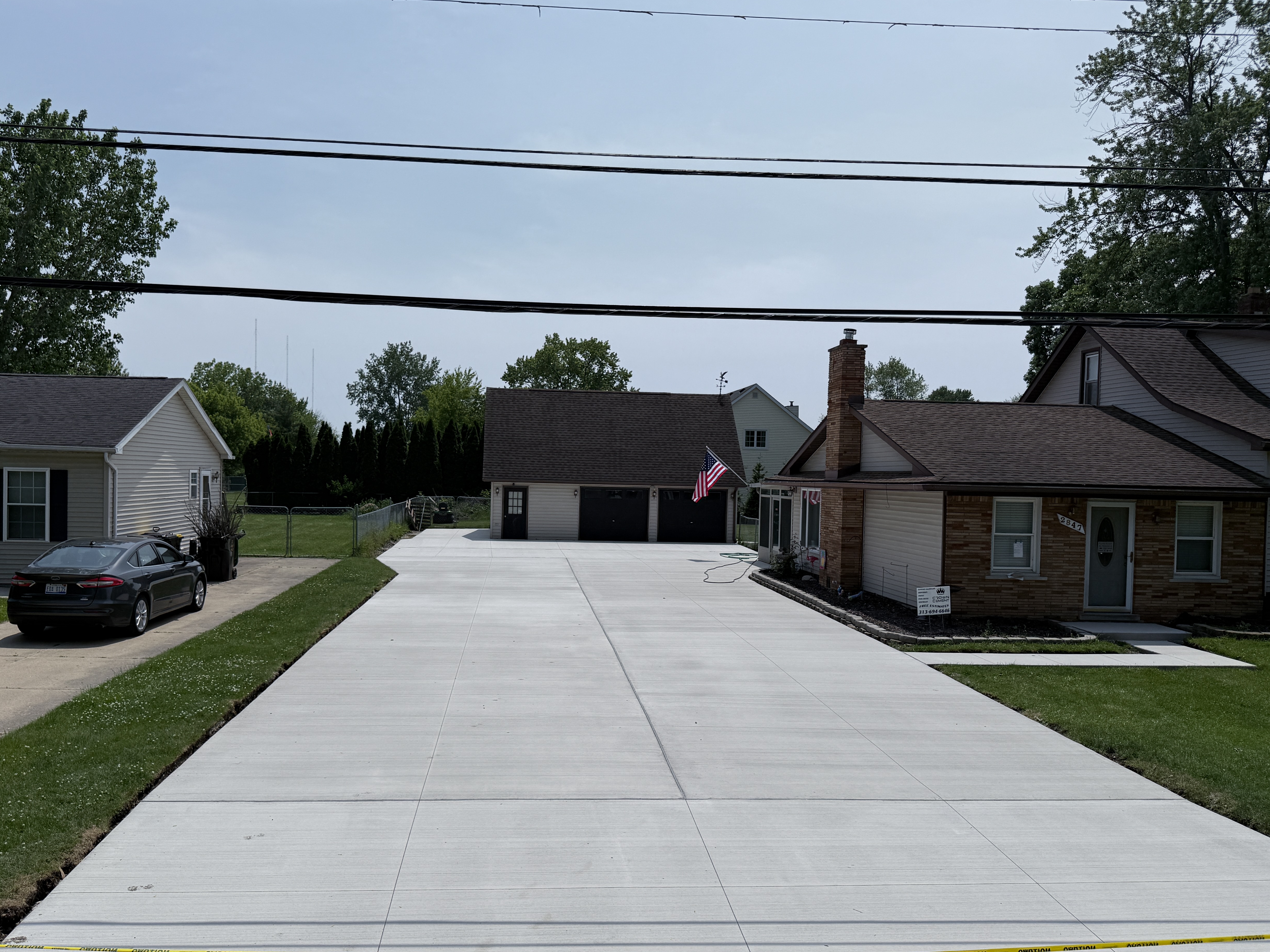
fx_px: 1027
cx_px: 573
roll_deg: -1.0
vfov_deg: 49.7
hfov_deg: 63.3
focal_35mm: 28
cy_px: 494
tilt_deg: -0.8
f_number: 1.78
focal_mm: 6.76
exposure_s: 1/14286
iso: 80
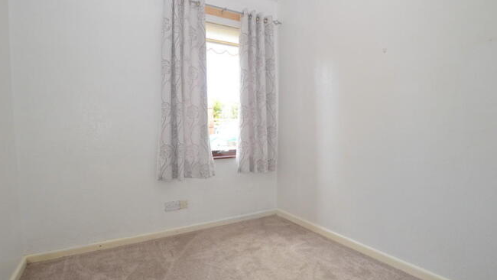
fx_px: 250
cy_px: 148
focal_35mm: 19
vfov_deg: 58.3
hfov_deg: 89.6
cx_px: 247
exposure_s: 1/80
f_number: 4.5
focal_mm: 12
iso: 400
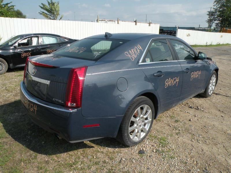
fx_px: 180
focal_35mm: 27
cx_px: 116
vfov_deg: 51.4
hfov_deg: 65.3
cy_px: 86
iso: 64
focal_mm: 4.7
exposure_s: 1/274
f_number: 6.3
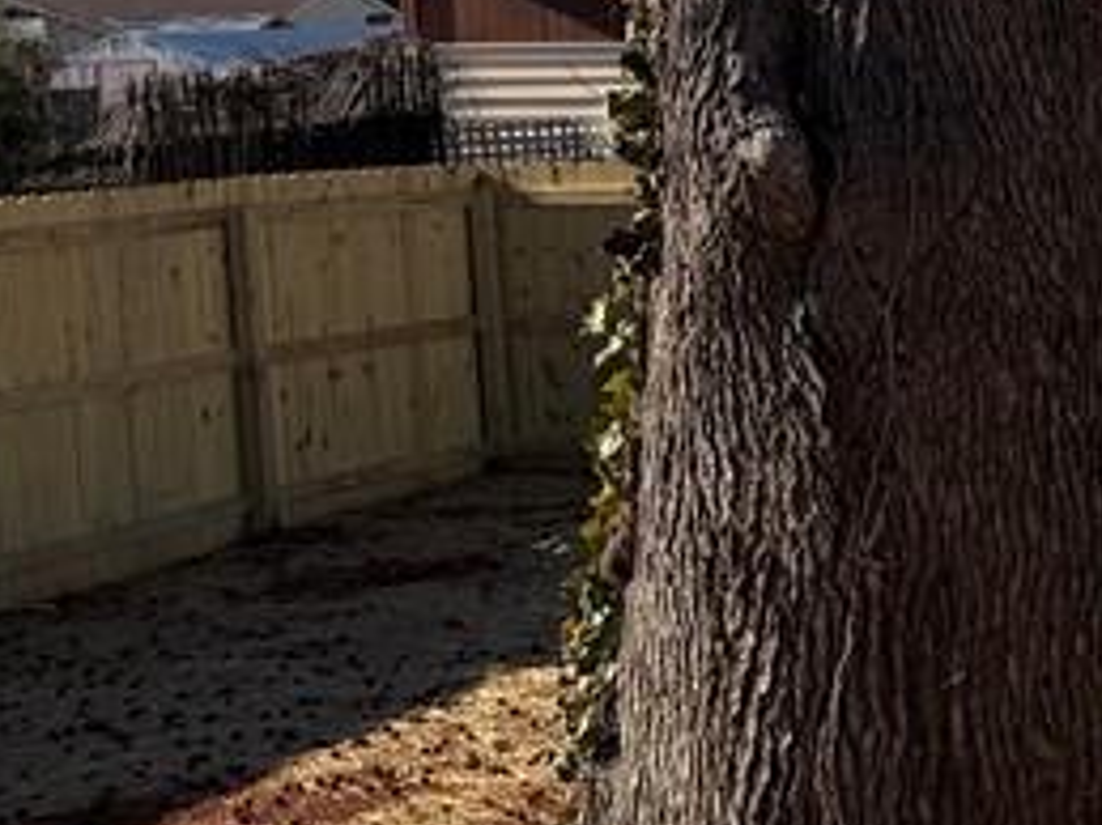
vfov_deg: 15.5
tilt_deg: -4.8
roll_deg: -0.5
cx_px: 1927
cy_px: 281
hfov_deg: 17.2
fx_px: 3023
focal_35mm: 95
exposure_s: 1/4673
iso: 80
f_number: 1.78
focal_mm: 6.76
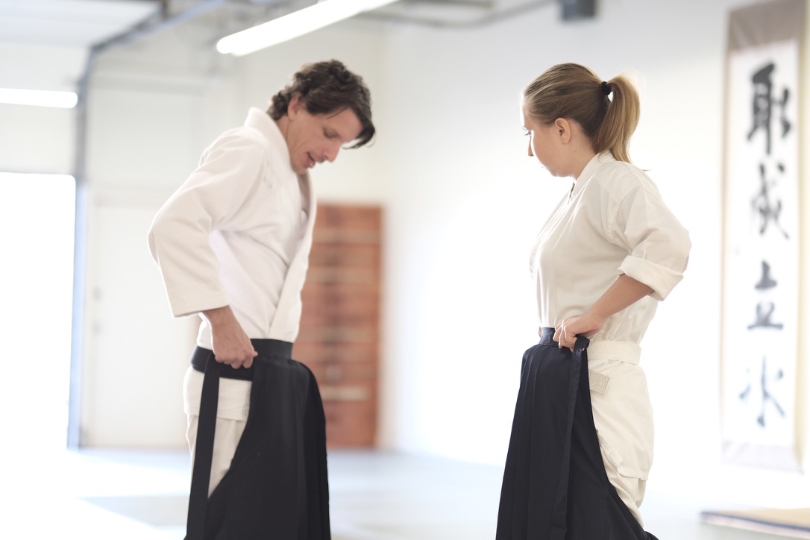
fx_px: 1890
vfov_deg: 16.3
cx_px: 405
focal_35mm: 84
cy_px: 270
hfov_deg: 24.2
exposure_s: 1/125
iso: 400
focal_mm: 56
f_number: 1.2
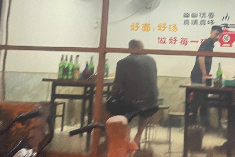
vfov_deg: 23.2
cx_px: 180
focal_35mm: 57
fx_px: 372
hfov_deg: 34.2
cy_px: 19
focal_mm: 4.2
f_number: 1.6
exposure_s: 1/50
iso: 400
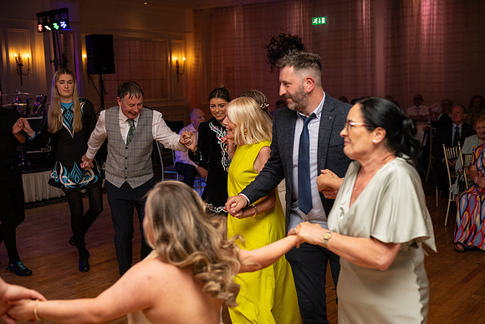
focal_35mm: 48
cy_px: 162
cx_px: 242
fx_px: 647
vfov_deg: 28.1
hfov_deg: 41.1
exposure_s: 1/160
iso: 500
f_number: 3.5
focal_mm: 48
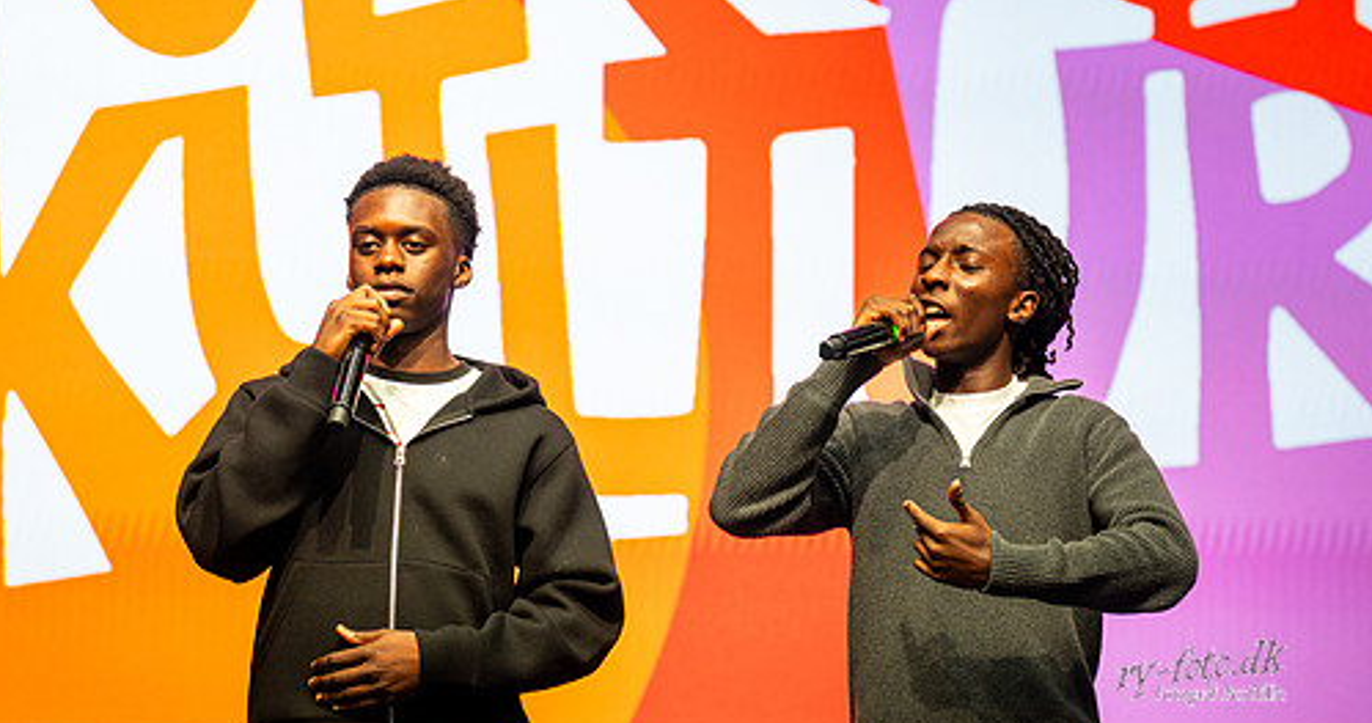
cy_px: 244
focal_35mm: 146
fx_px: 5233
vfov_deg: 7.9
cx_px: 774
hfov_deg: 14.9
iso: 800
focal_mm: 94
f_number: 2.8
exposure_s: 1/160
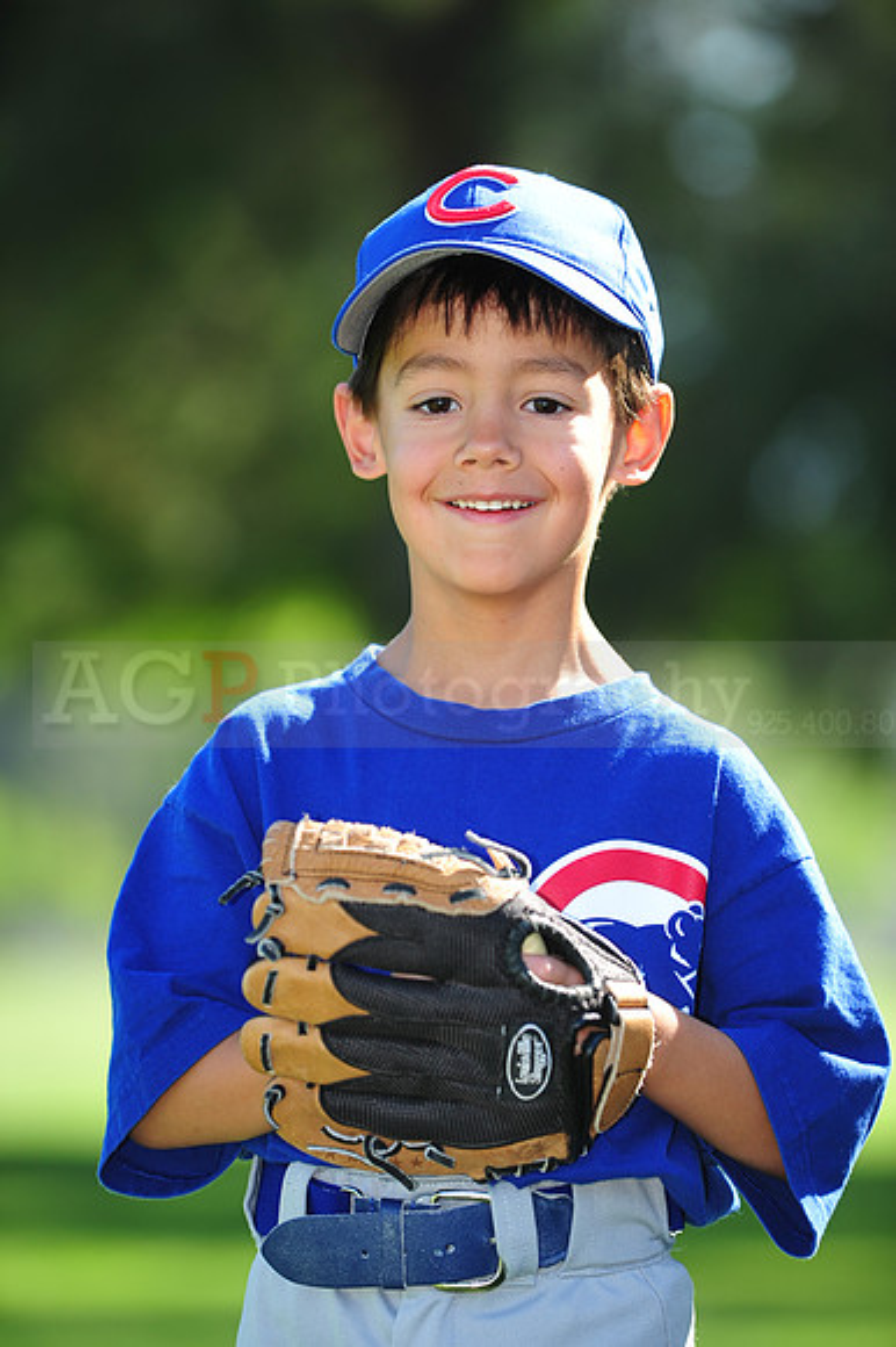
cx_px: 448
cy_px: 674
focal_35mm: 200
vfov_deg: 10.3
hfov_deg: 6.9
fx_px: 7475
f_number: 4.5
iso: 200
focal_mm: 200
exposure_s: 1/400
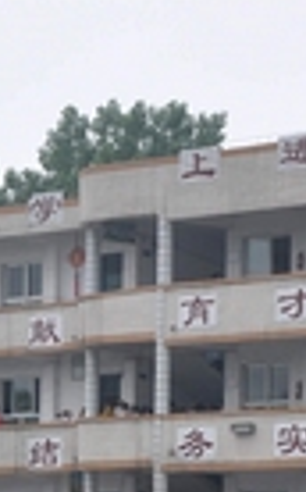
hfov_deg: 6.1
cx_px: -125
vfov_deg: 9.7
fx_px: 2848
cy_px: 551
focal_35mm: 213
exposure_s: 1/200
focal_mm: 35
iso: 200
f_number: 7.1
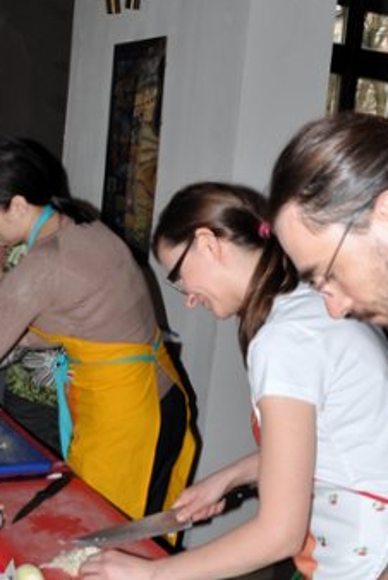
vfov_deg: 38.8
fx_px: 823
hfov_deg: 26.2
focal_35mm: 51
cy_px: 309
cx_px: 92
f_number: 5.6
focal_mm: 18
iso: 200
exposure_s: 1/125
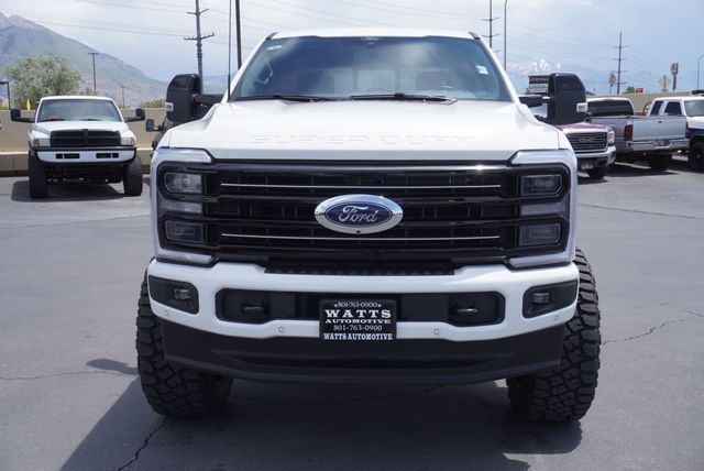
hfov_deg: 49.5
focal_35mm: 39
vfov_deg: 34.3
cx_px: 352
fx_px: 763
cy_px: 236
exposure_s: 1/200
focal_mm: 26
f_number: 8
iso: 100
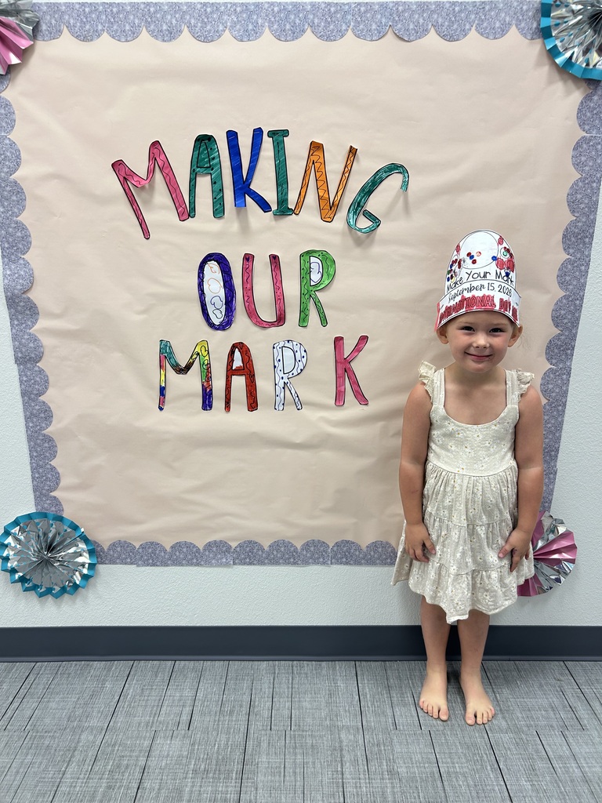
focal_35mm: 26
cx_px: 301
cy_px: 402
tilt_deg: -16.5
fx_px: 603
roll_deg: +0.6
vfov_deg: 67.3
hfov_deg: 53.1
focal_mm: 5.7
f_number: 1.5
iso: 64
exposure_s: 1/120
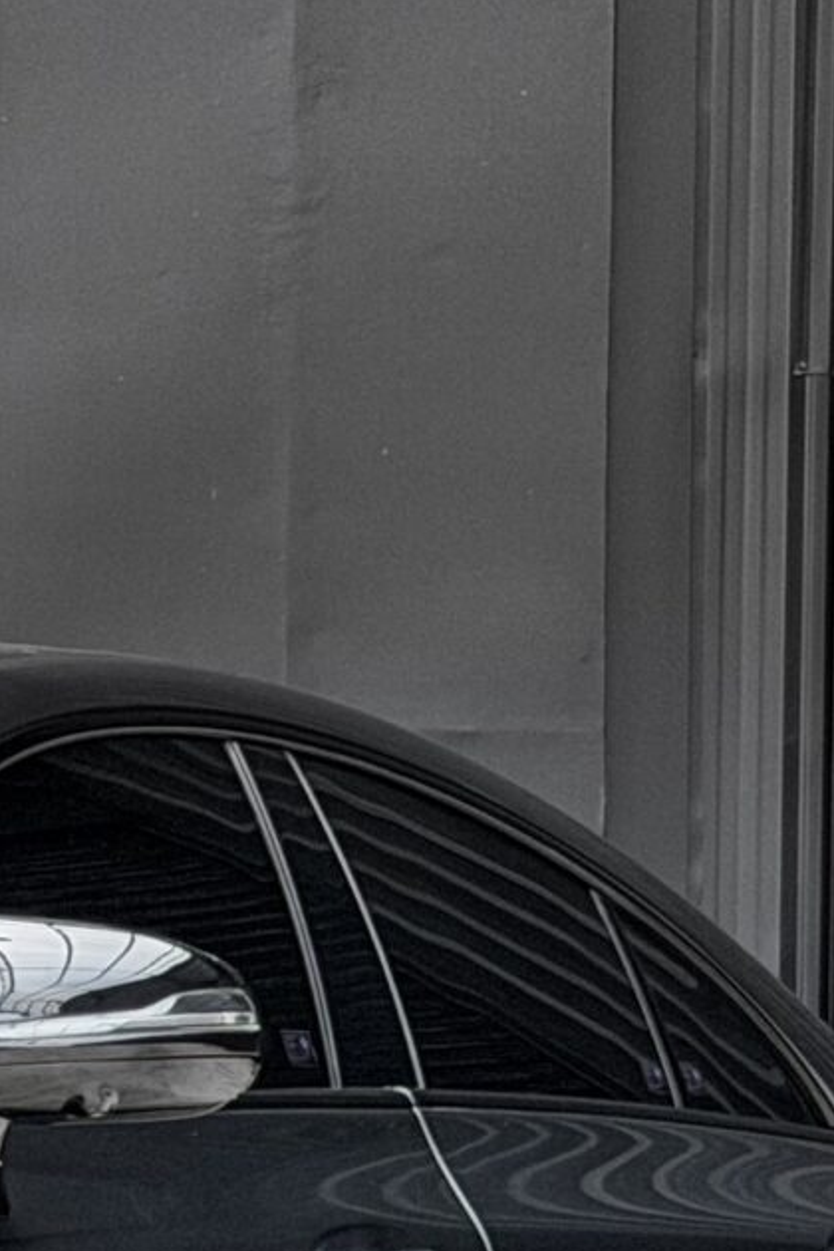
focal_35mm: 203
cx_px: -1132
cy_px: 1581
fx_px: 7054
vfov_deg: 10.0
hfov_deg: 6.5
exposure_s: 1/370
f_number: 1.8
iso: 80
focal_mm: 6.76
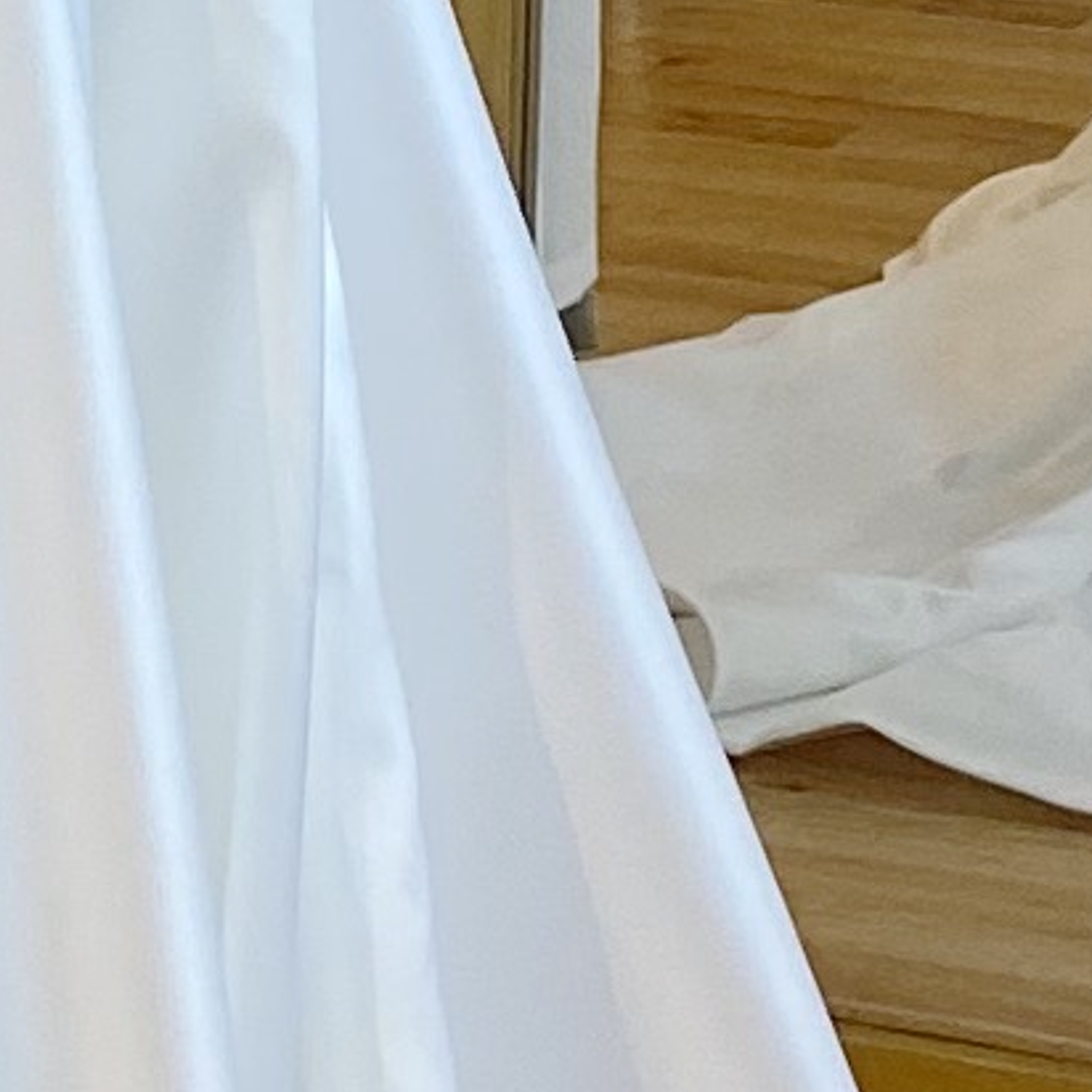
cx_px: -504
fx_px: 8030
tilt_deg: -16.8
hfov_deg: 7.6
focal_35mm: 225
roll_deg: +1.2
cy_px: 334
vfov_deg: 7.8
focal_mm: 4.25
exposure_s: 1/100
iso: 80
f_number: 1.8
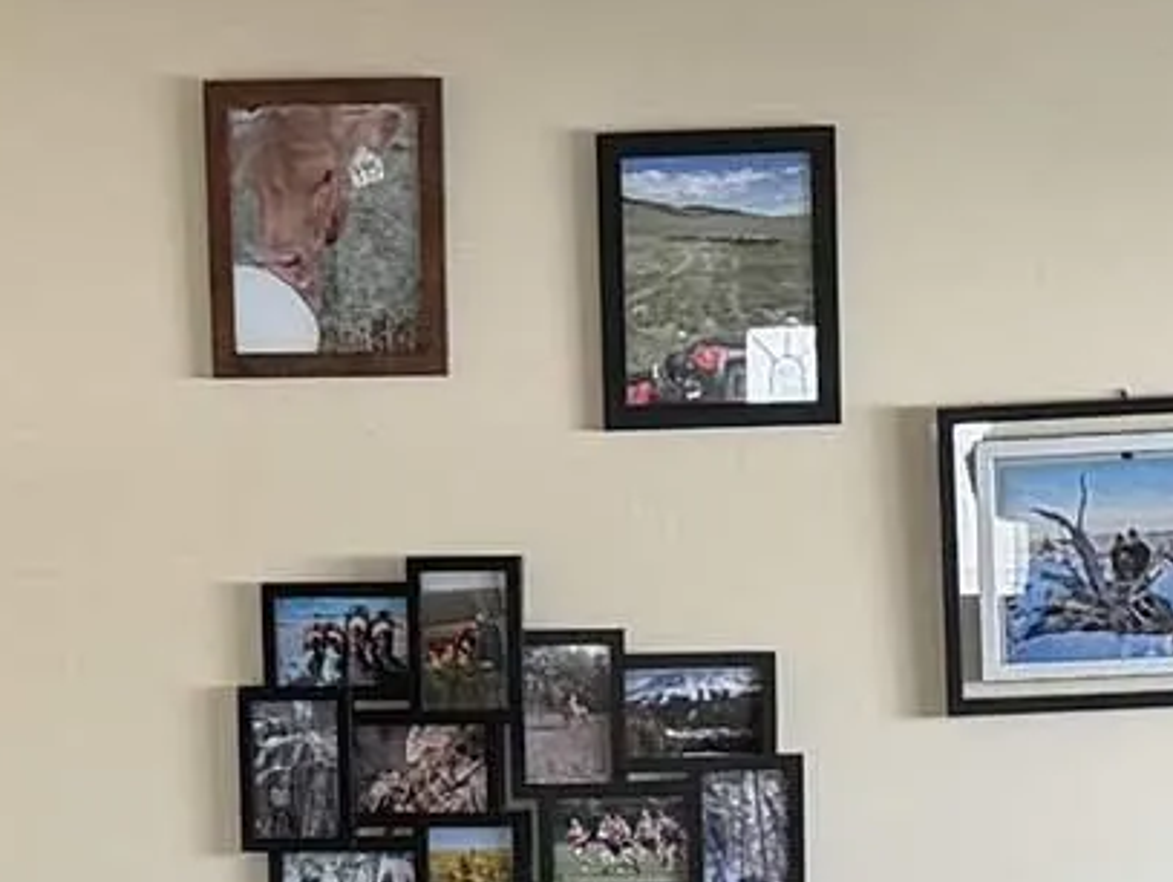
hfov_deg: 10.9
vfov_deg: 8.0
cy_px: 1507
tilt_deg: -7.7
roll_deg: +1.9
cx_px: 637
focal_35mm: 181
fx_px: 6139
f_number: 1.78
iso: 125
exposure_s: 1/121
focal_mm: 6.76
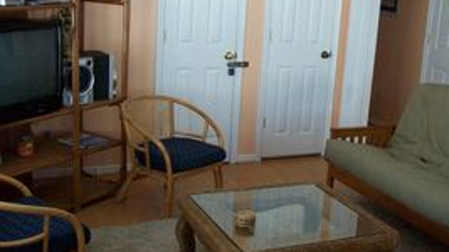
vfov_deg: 22.2
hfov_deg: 38.0
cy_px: 131
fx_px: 643
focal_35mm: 54
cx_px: 308
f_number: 2.7
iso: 194
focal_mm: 6
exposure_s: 1/64
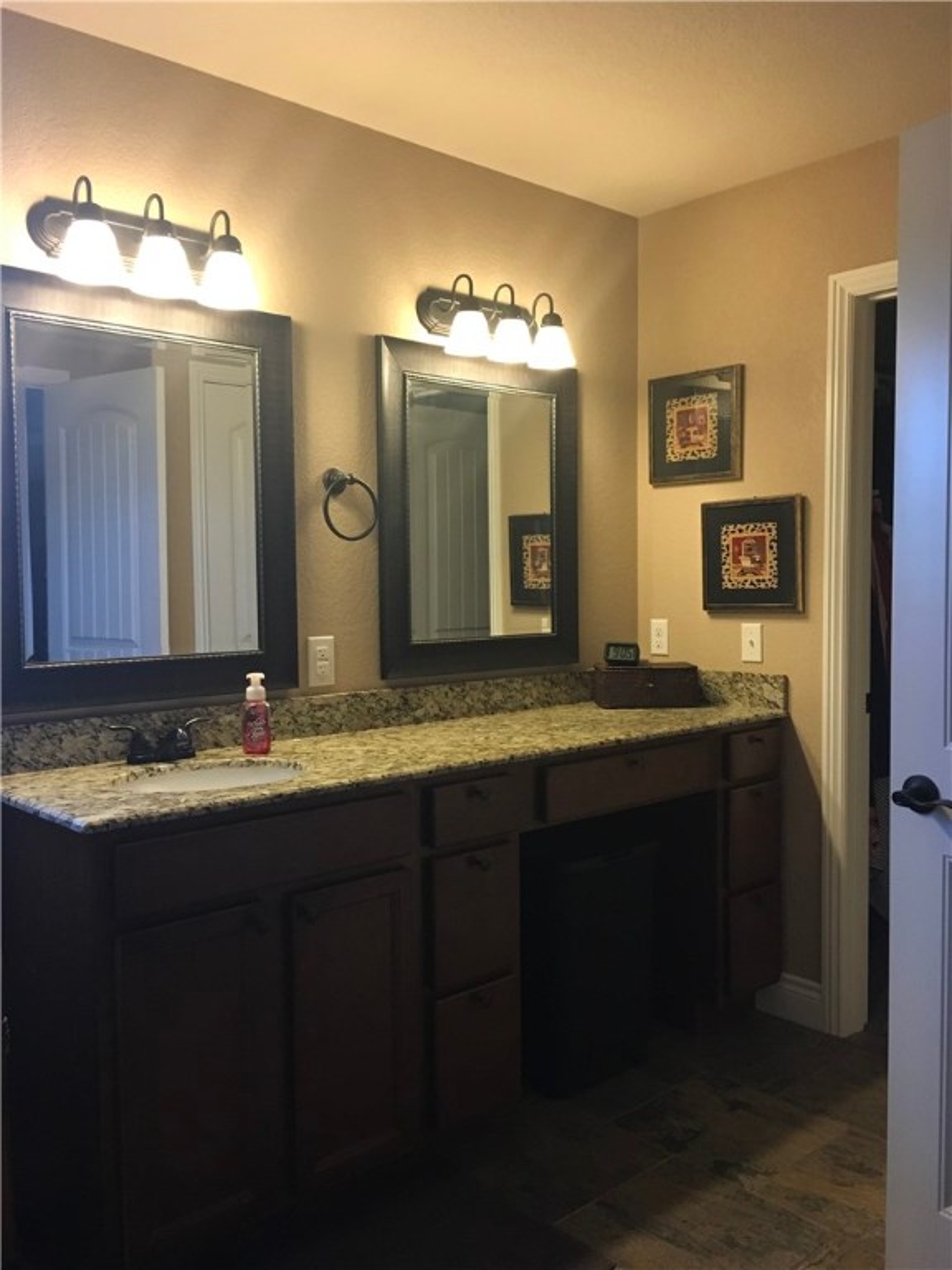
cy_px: 635
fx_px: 1063
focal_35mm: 29
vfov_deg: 61.7
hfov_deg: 48.2
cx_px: 476
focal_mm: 4.15
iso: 160
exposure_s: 1/30
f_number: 2.2
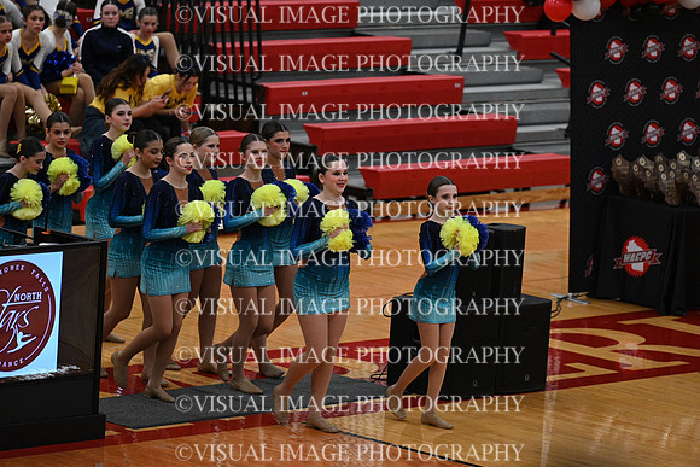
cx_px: 350
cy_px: 234
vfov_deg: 6.9
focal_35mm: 200
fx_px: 3890
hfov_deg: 10.3
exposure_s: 1/400
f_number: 4
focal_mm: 200
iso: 4000
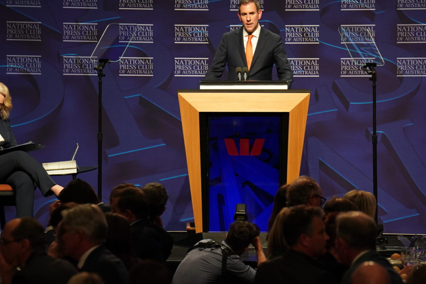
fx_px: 3266
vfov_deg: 5.0
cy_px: 108
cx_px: 233
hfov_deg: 7.5
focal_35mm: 276
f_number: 4.5
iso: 2500
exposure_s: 1/250
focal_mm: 200
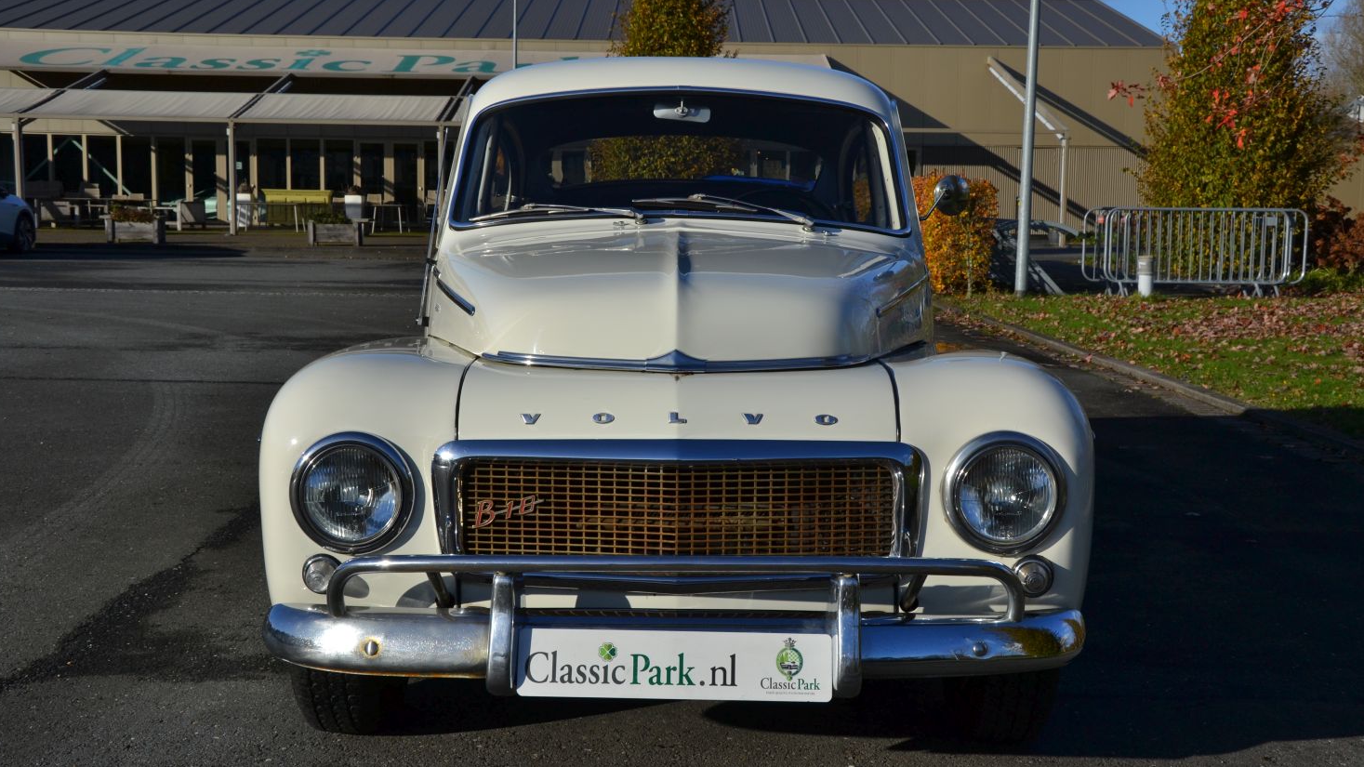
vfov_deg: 26.5
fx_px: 1627
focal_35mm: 45
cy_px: 373
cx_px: 685
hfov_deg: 45.5
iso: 100
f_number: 10
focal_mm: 28
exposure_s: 1/400
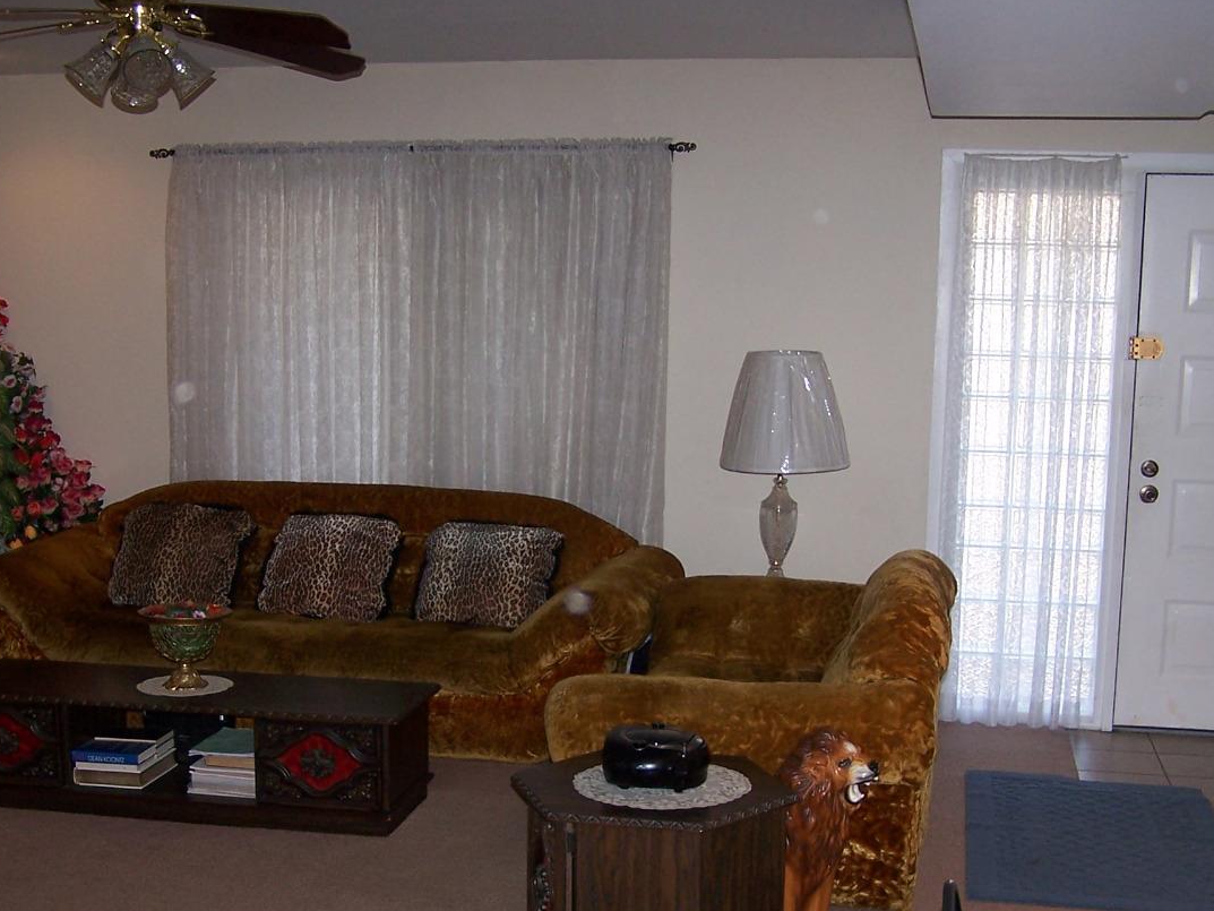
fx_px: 1789
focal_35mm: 51
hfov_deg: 37.5
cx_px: 580
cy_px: 582
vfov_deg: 28.4
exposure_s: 1/60
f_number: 2.8
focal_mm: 6.3
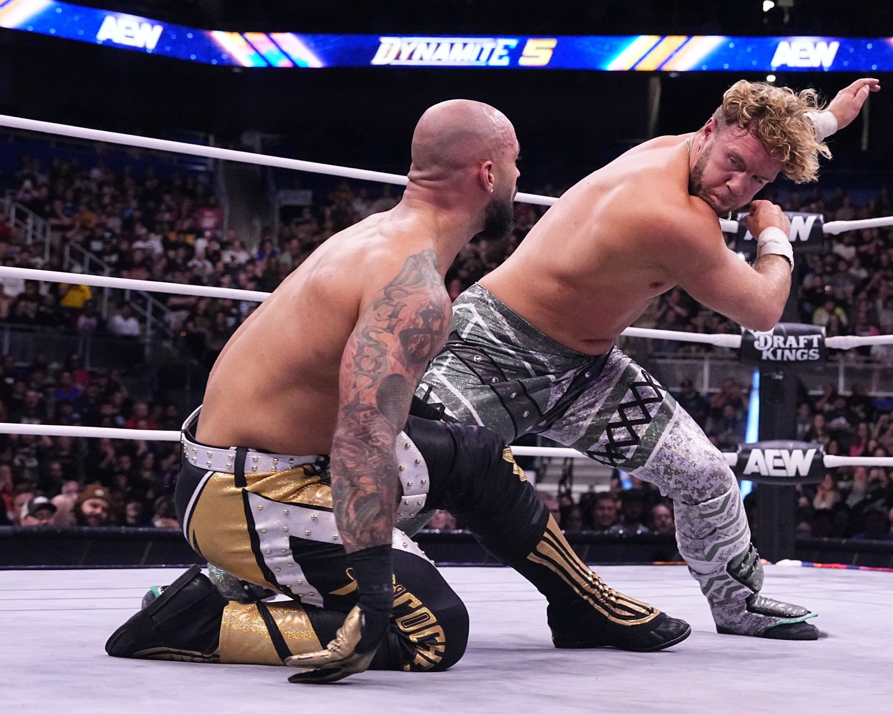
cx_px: 524
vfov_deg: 34.9
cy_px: 357
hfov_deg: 42.7
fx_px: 1137
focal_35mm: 43
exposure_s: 1/1000
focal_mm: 38
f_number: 3.5
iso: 8000
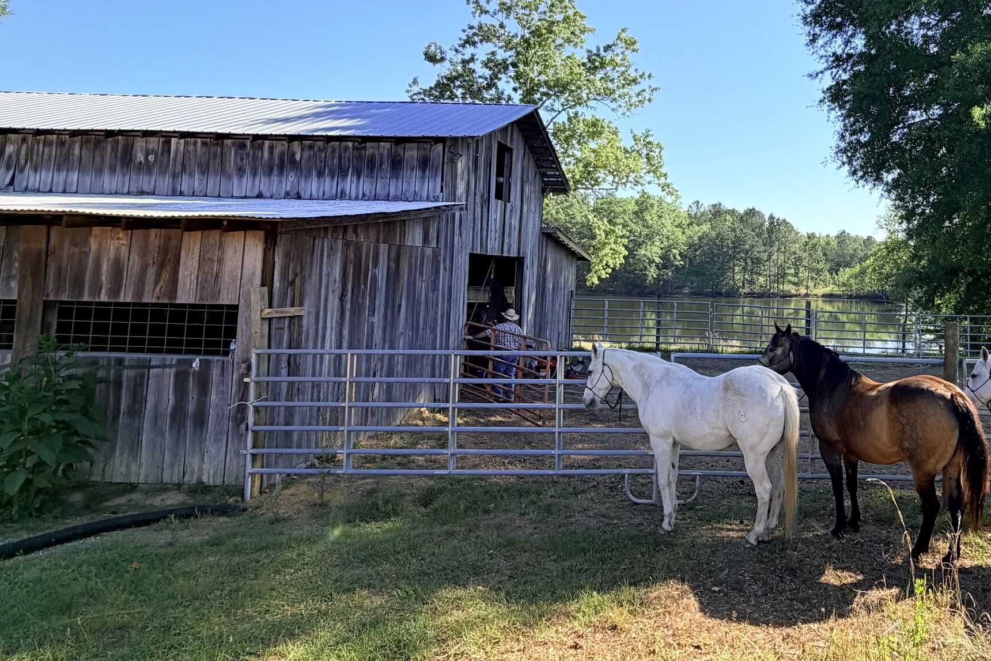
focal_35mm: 26
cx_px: 736
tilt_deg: +3.8
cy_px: 212
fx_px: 716
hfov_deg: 65.4
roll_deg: -1.0
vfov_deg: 48.6
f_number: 2.2
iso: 40
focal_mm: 2.22
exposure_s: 1/770
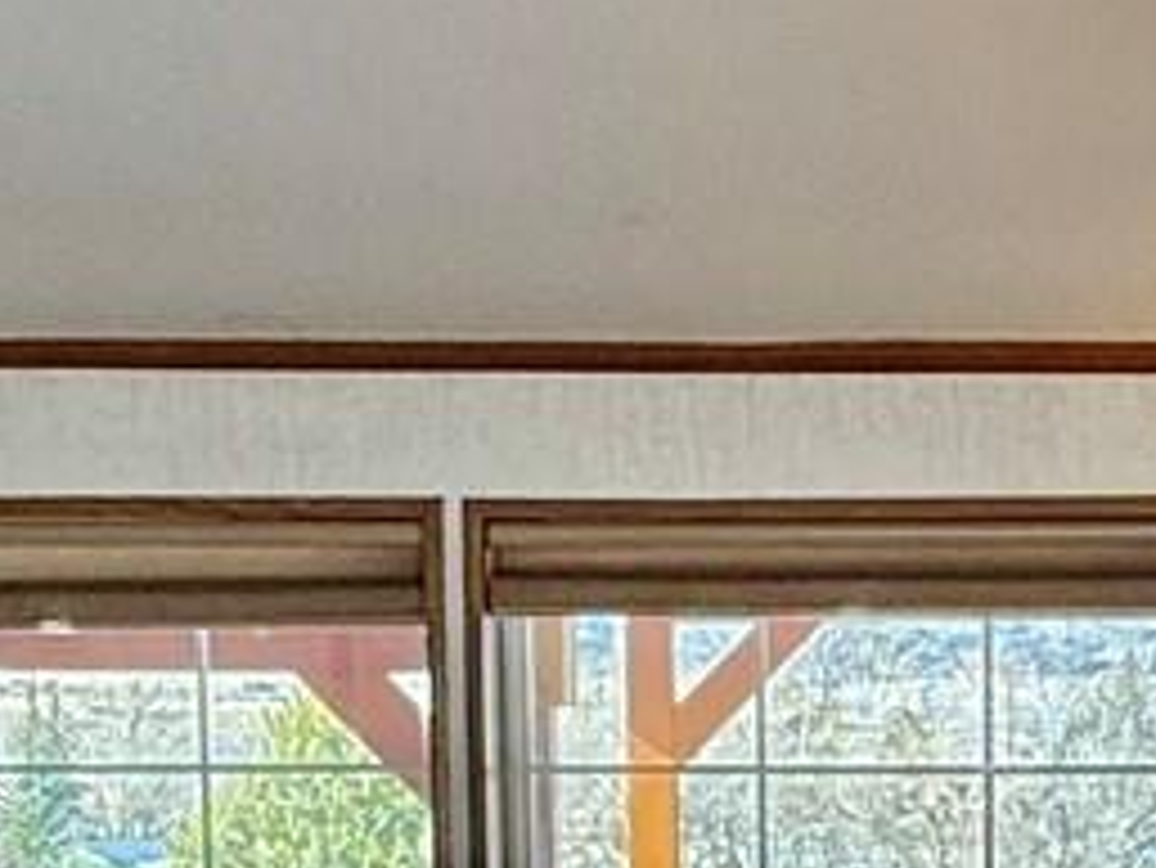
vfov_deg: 16.5
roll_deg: +0.0
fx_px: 2907
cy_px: 953
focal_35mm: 87
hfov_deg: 21.7
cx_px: 1138
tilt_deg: -3.7
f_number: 2.2
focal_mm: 2.22
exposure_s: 1/134
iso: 64
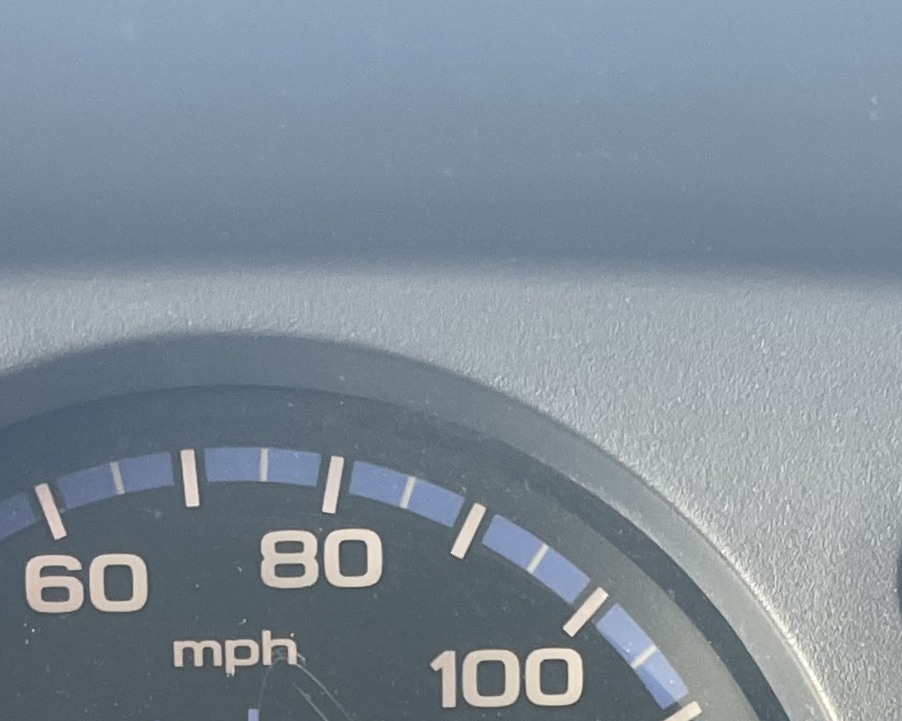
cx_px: 359
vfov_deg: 13.5
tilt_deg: -31.4
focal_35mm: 104
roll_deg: +4.3
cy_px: 1251
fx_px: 2776
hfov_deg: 18.4
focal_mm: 4.2
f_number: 1.6
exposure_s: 1/121
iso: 125
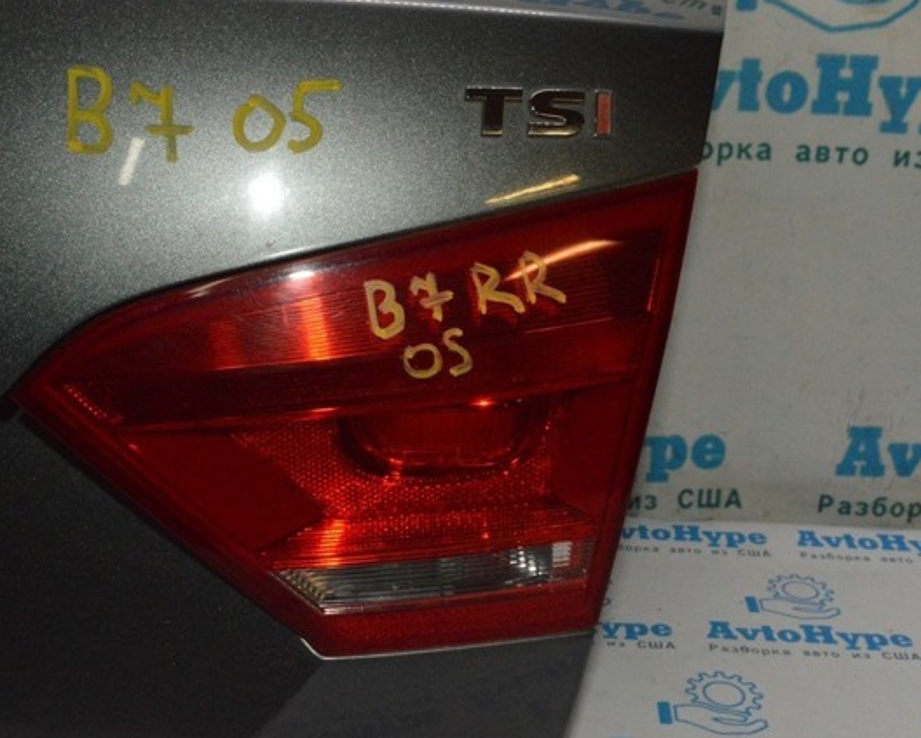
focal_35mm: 43
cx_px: 452
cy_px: 369
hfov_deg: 43.3
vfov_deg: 35.3
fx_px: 1161
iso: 6400
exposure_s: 1/200
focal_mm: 25
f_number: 16
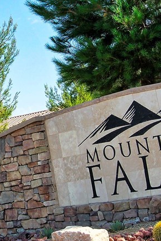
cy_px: 92
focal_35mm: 119
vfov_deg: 17.2
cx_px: 10
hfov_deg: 11.4
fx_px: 798
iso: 200
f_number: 9
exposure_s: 1/320
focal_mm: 32
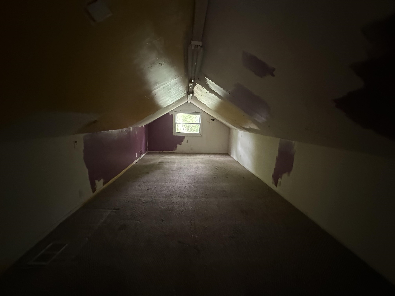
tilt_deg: -7.5
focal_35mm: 14
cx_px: 198
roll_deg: -1.9
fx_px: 160
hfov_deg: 102.1
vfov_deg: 85.7
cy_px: 148
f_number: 2.2
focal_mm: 2.22
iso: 1250
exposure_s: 1/42
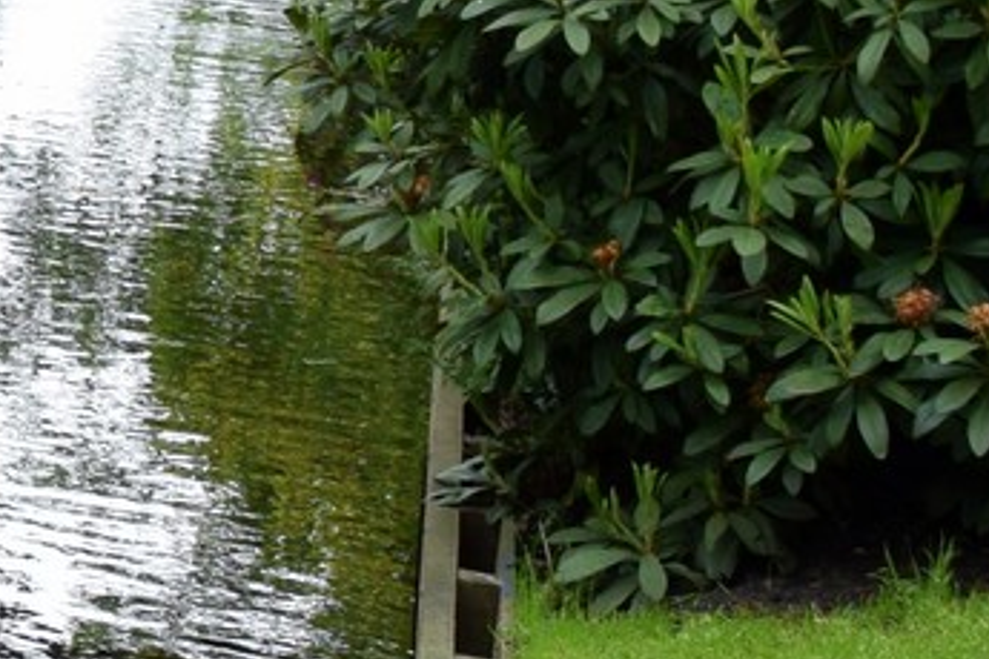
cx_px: -1190
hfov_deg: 10.8
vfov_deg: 8.1
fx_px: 4642
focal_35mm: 169
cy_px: 86
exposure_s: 1/250
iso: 360
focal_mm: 18
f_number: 8
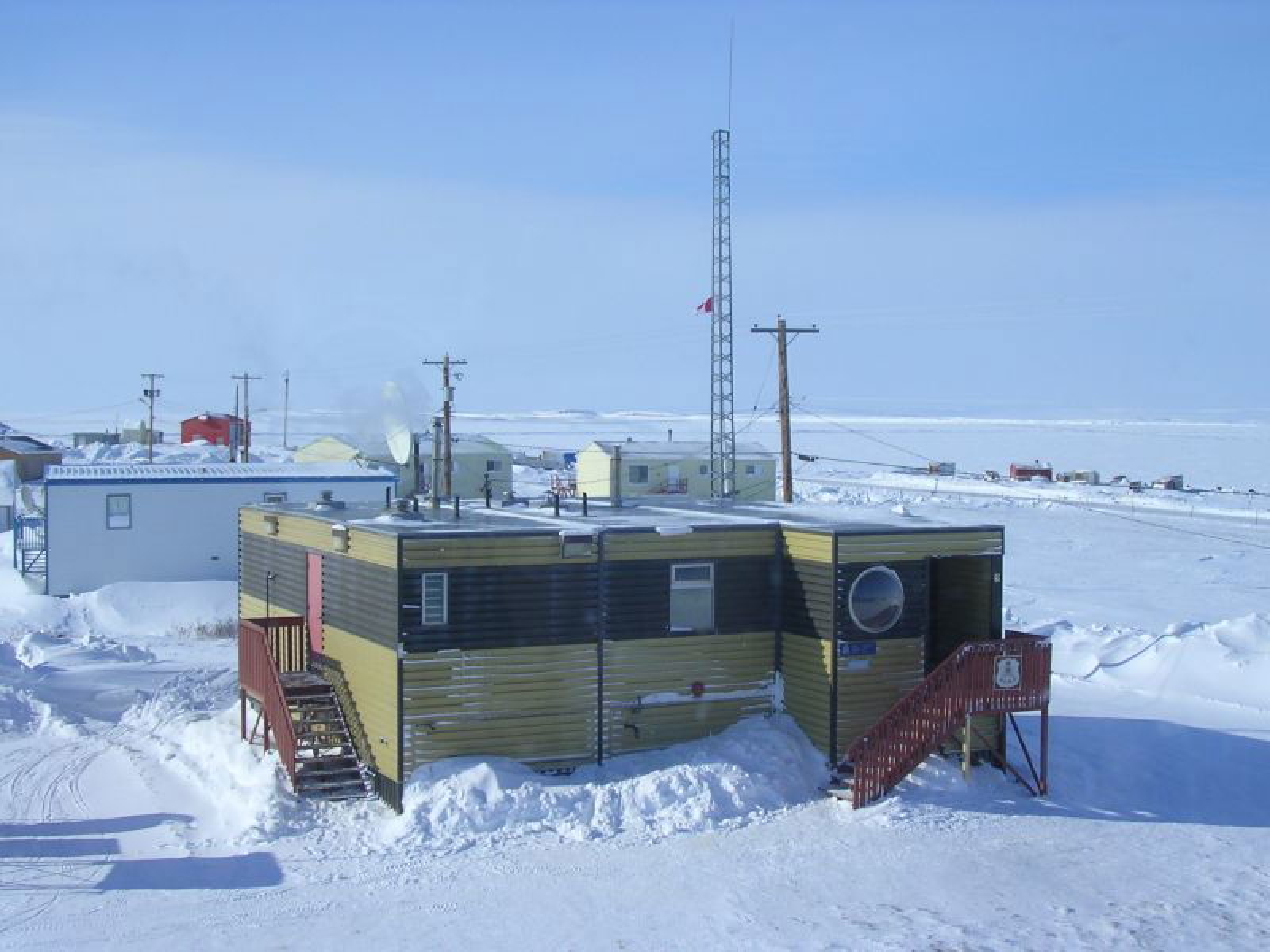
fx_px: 1688
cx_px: 635
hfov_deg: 41.2
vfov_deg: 31.5
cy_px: 476
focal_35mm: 46
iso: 100
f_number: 6.1
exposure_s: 1/441
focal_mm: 7.1
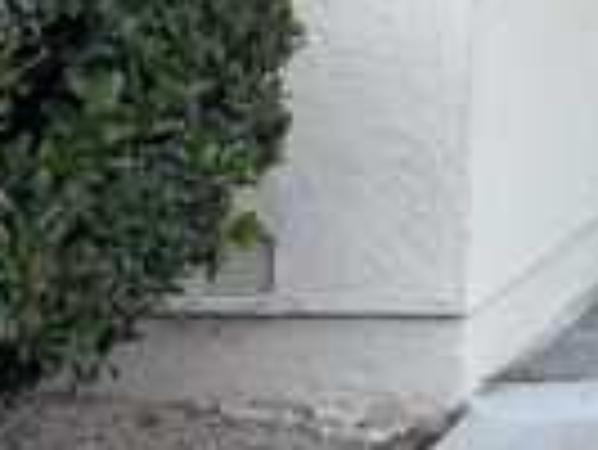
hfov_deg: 18.1
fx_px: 1556
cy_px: -133
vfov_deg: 15.6
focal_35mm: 90
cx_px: 1021
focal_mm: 6.76
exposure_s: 1/220
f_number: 1.78
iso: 80
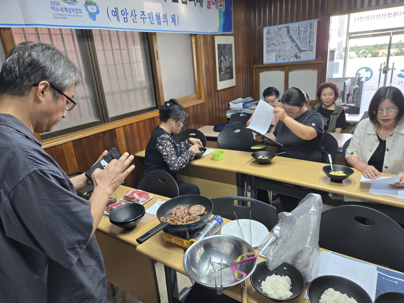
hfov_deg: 73.9
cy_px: 152
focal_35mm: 23
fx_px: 268
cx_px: 202
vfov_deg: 58.9
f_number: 1.8
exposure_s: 1/120
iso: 100
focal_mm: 5.4
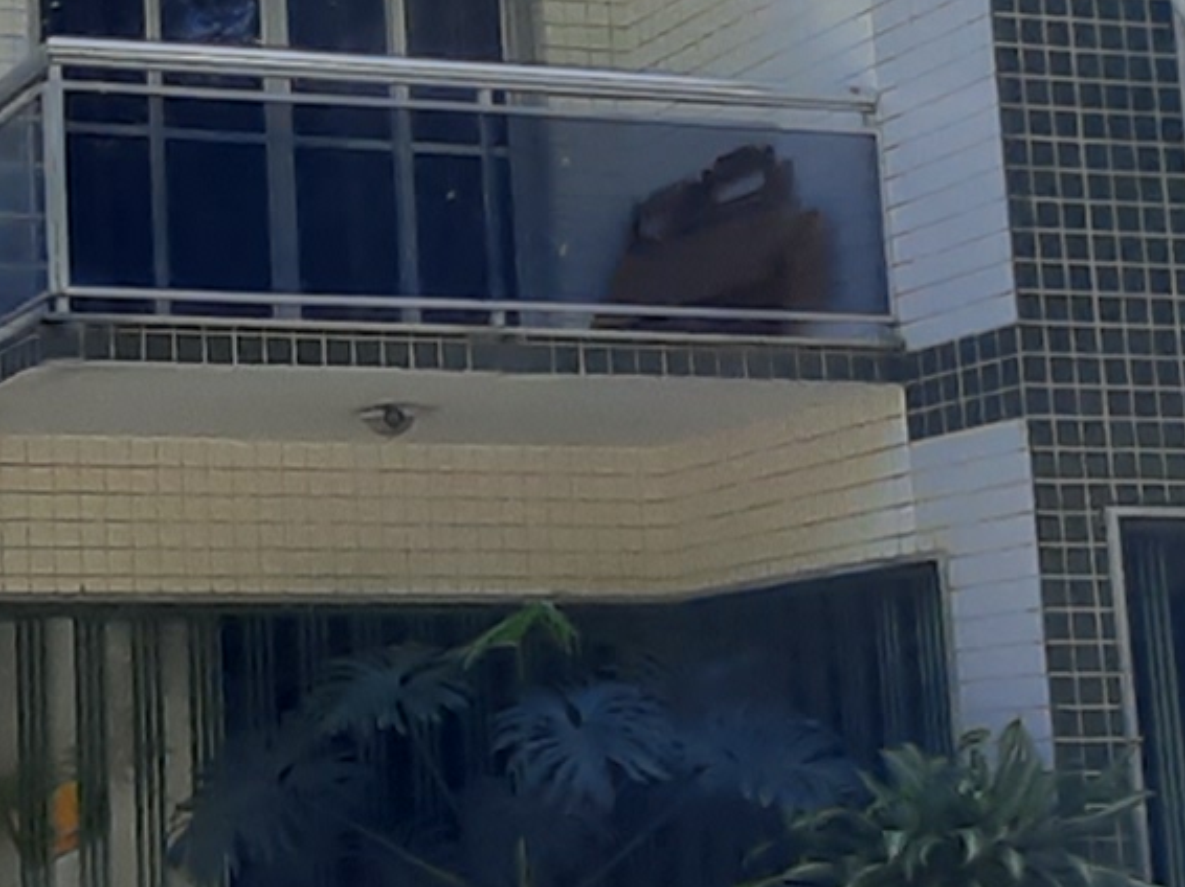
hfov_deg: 24.0
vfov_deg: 19.6
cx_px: -188
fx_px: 2566
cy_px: 379
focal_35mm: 75
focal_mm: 1.42
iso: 40
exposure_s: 1/623
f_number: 2.2
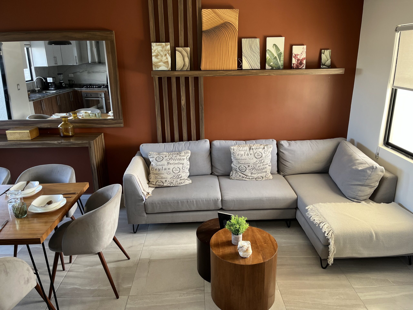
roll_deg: +0.7
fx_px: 310
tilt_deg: -17.9
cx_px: 206
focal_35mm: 26
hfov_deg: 67.3
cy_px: 155
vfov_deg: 53.1
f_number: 1.6
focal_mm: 5.1
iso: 100
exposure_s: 1/121
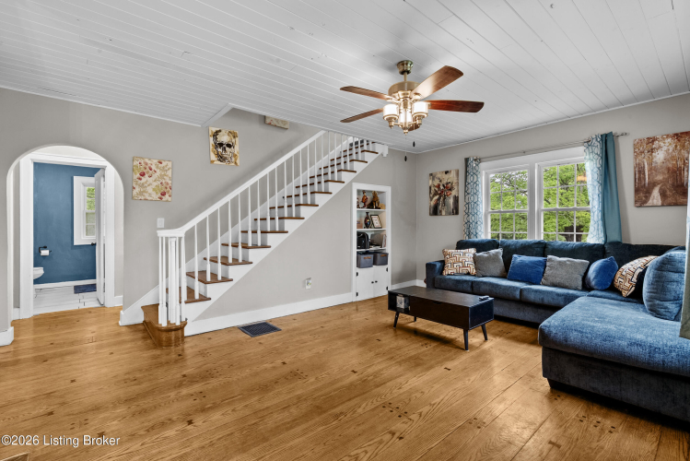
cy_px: 230
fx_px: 307
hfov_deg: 96.7
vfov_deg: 73.8
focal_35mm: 16
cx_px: 345
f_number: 11
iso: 400
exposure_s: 1.6
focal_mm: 16
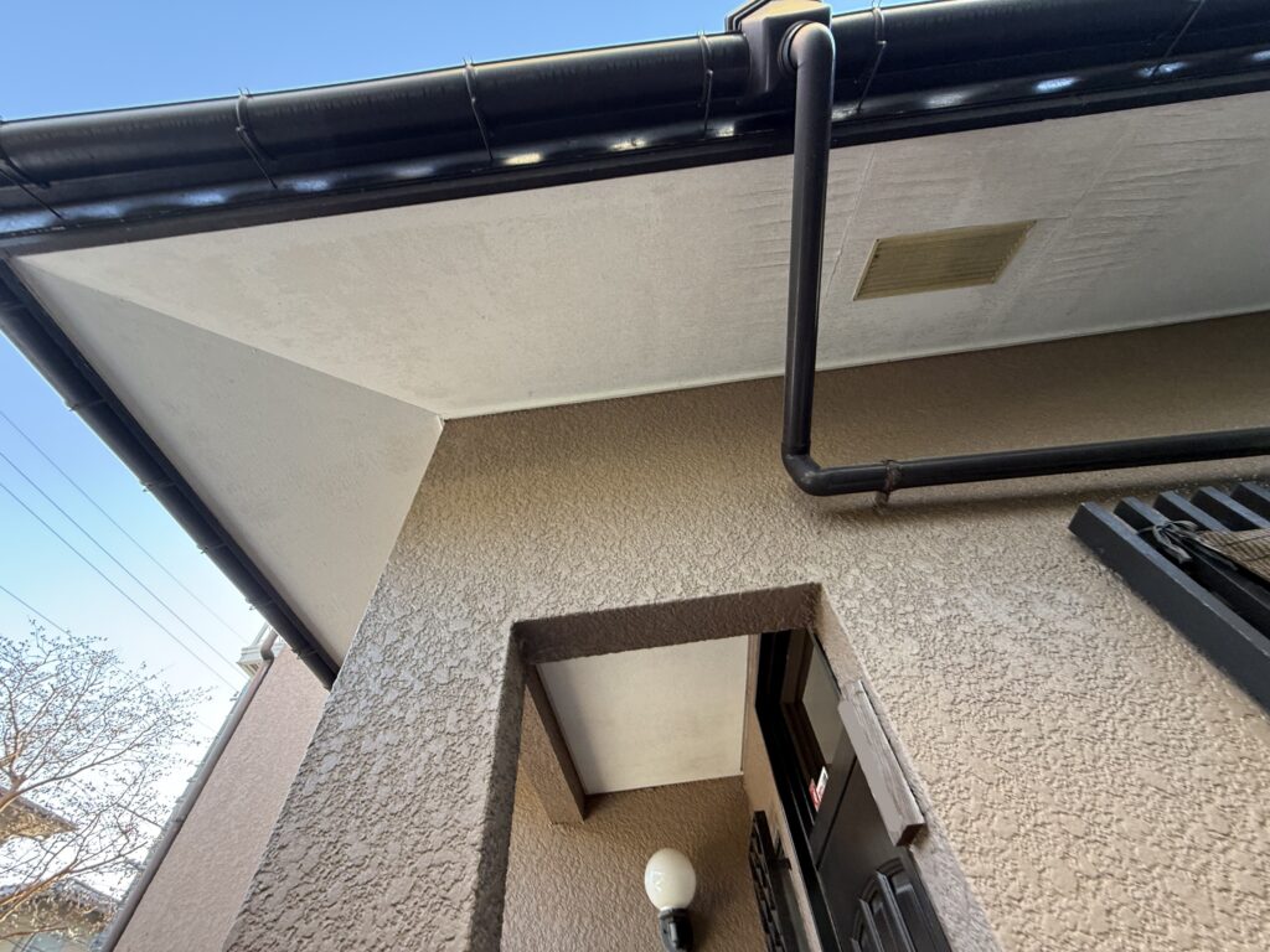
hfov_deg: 102.1
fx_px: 514
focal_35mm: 14
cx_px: 635
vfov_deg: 85.7
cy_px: 476
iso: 160
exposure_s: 1/99
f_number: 2.2
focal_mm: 2.22
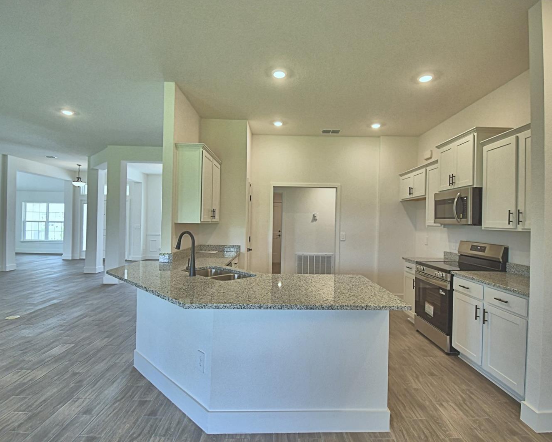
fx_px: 278
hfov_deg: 89.6
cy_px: 221
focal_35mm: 17
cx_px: 286
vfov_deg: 77.0
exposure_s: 1/80
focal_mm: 10
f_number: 4.5
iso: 400
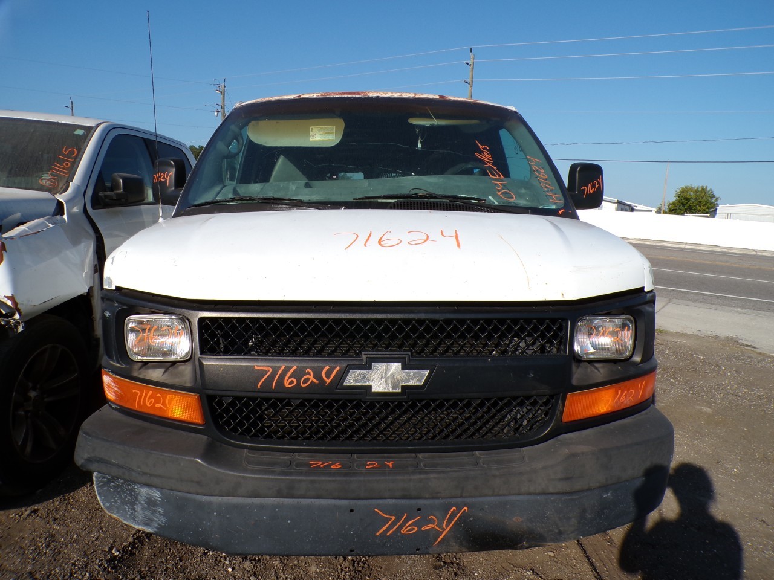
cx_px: 387
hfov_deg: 71.6
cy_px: 290
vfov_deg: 56.8
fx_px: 537
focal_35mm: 24
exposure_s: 1/550
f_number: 5.8
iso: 100
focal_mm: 4.3
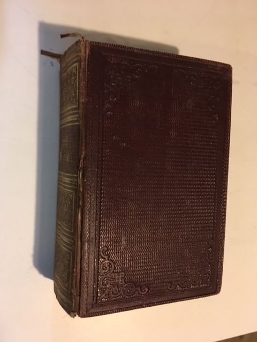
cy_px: 171
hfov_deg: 48.2
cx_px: 128
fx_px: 287
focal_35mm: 29
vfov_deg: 61.7
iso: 200
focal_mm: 4.15
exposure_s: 1/20
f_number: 2.2
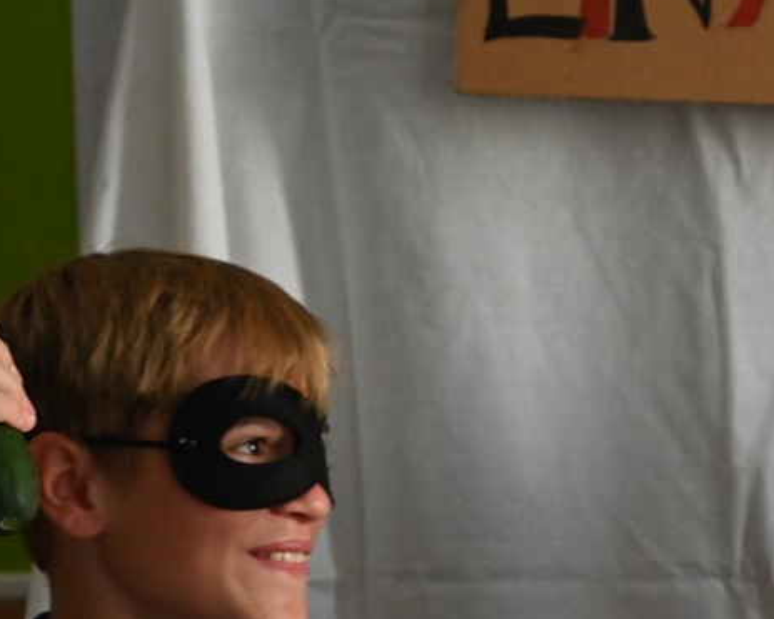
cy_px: 799
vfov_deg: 9.4
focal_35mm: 162
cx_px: 1091
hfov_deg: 11.5
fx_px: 3710
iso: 4500
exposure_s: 1/125
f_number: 5.6
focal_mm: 53
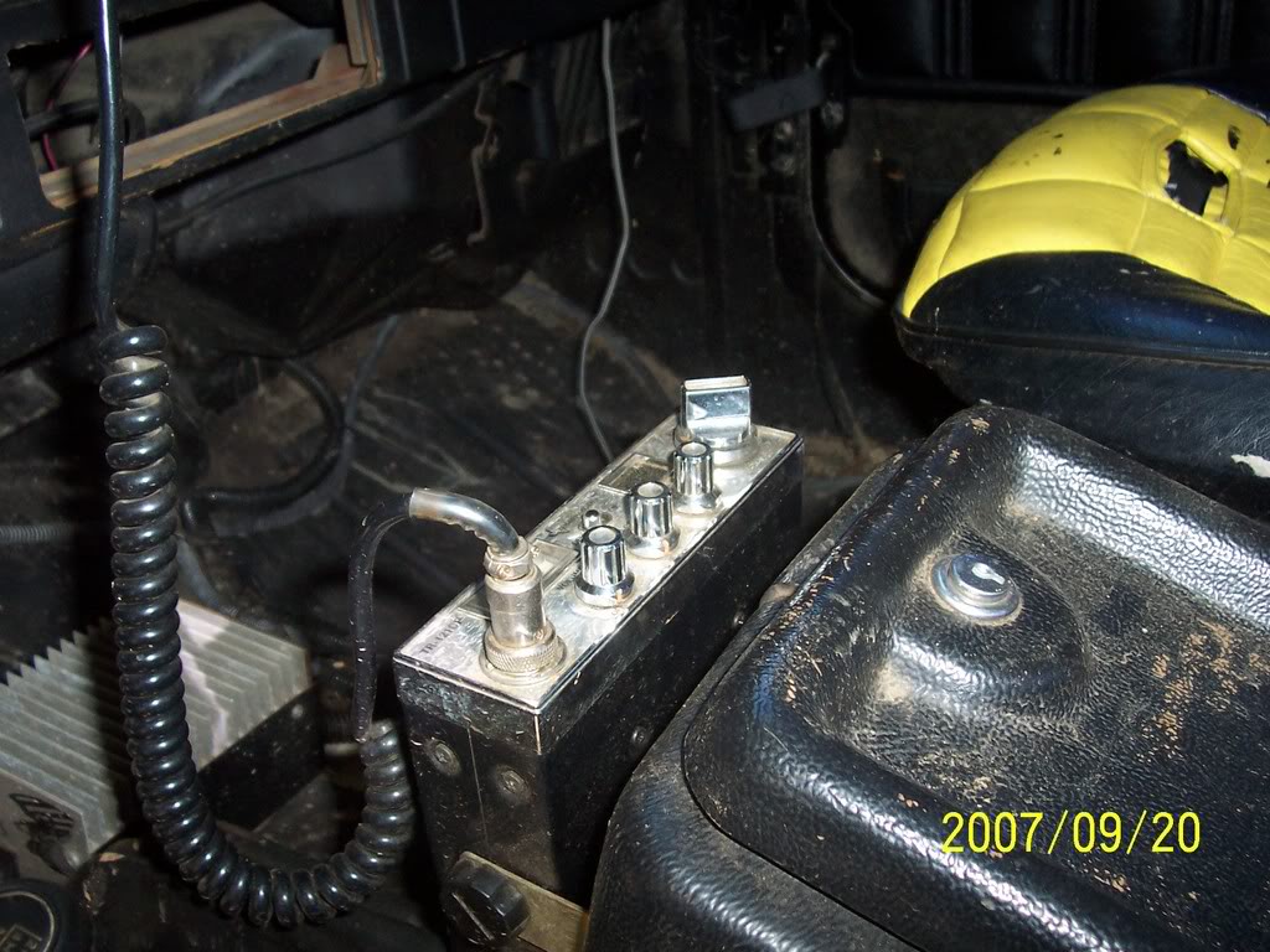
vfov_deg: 38.7
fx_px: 1357
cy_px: 476
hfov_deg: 50.1
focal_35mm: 37
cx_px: 635
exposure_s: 1/60
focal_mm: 5.6
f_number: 2.8
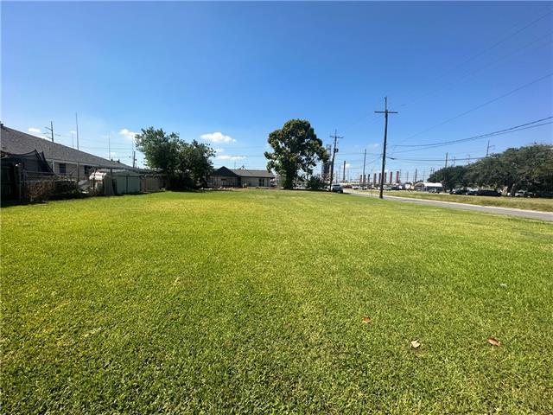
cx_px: 276
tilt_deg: -5.9
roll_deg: -2.3
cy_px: 208
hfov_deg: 102.1
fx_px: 224
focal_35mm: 14
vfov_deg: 85.7
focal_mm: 2.22
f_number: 2.2
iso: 50
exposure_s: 1/1984
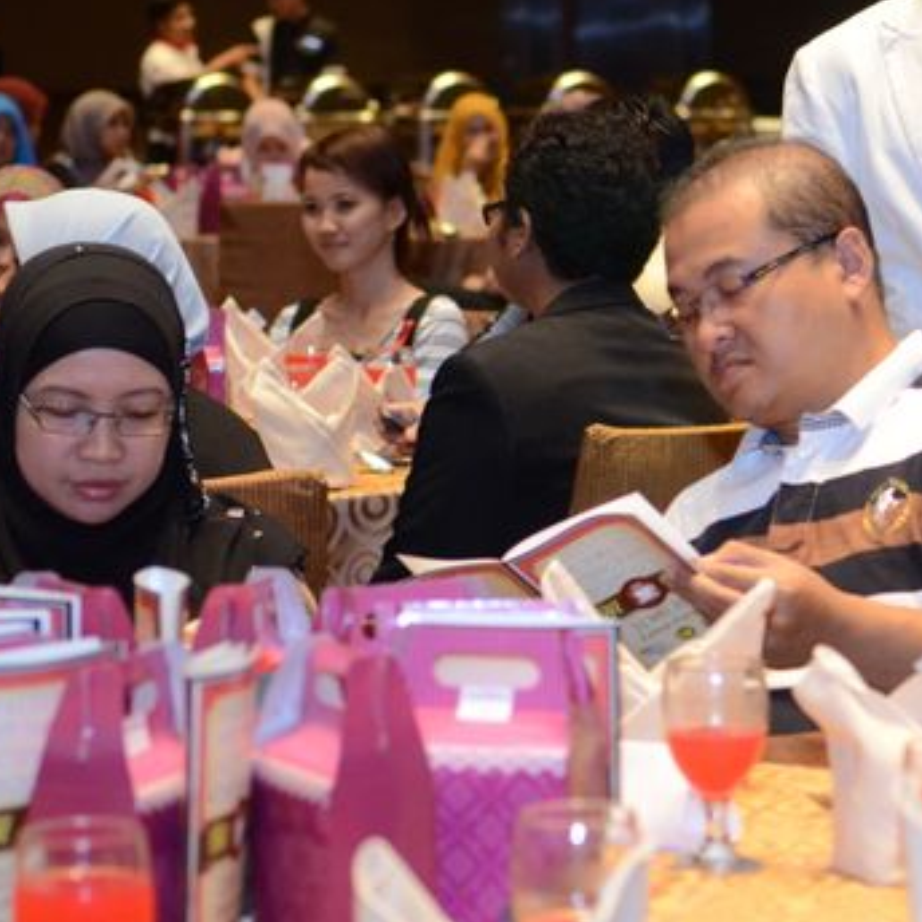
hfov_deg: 11.7
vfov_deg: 11.8
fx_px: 4460
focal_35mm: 148
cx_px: 777
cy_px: 311
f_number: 2.8
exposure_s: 1/60
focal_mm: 50
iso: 1600
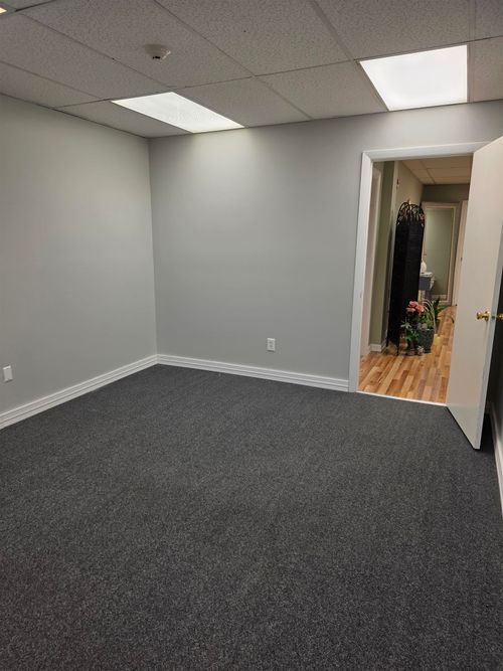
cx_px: 252
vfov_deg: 73.9
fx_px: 446
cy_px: 336
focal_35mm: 23
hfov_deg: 58.9
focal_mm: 6.3
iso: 50
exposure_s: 1/120
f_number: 1.7
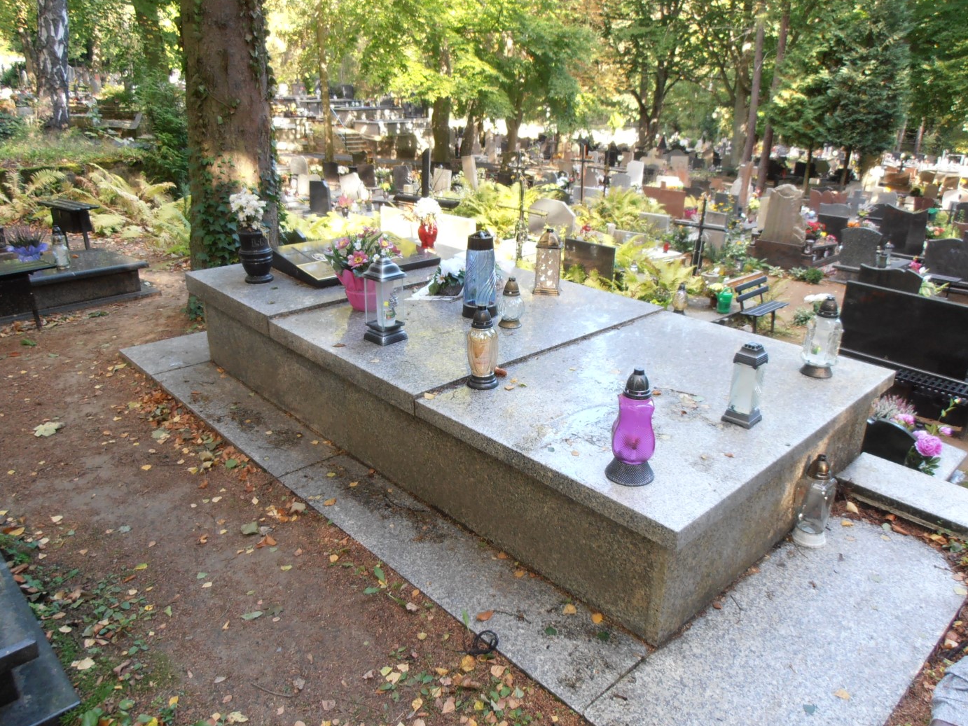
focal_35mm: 25
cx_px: 499
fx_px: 699
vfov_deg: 54.9
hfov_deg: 69.4
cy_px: 357
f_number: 3
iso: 80
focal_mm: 4.2
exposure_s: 1/30
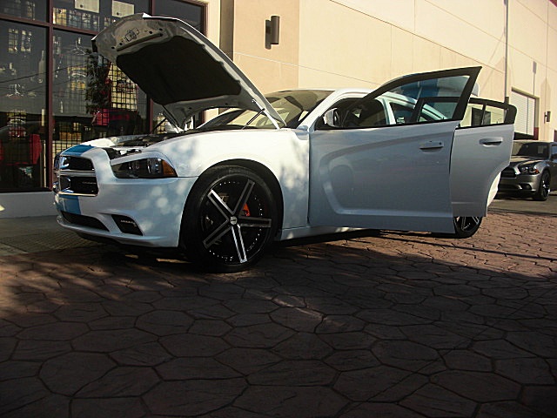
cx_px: 278
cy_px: 209
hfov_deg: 51.4
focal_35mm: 36
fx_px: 579
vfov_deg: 39.7
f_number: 7.9
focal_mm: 6.3
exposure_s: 1/160
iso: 50
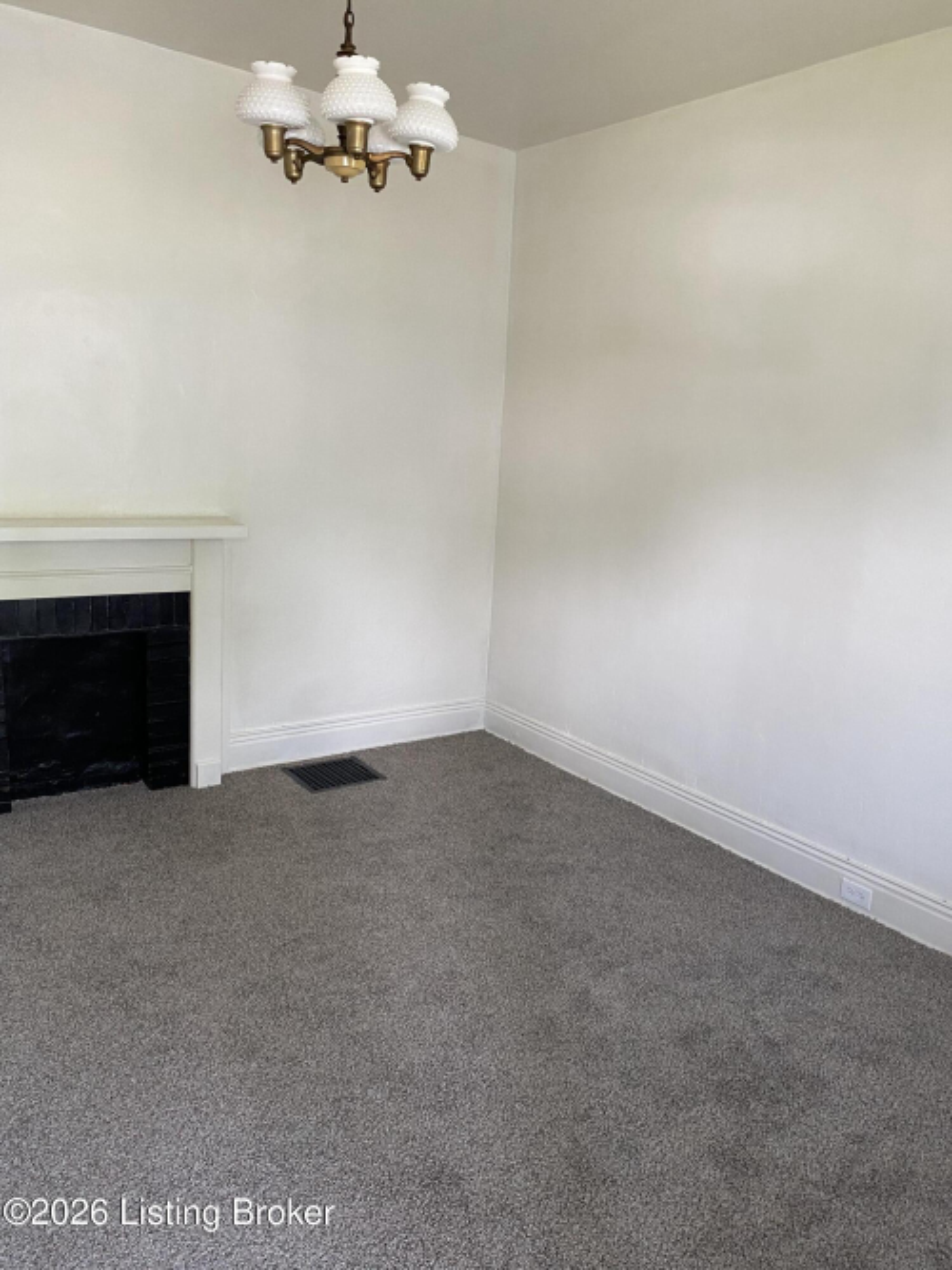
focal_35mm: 26
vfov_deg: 67.3
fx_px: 954
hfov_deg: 53.0
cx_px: 476
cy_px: 635
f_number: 1.8
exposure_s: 1/76
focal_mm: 4.25
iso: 125
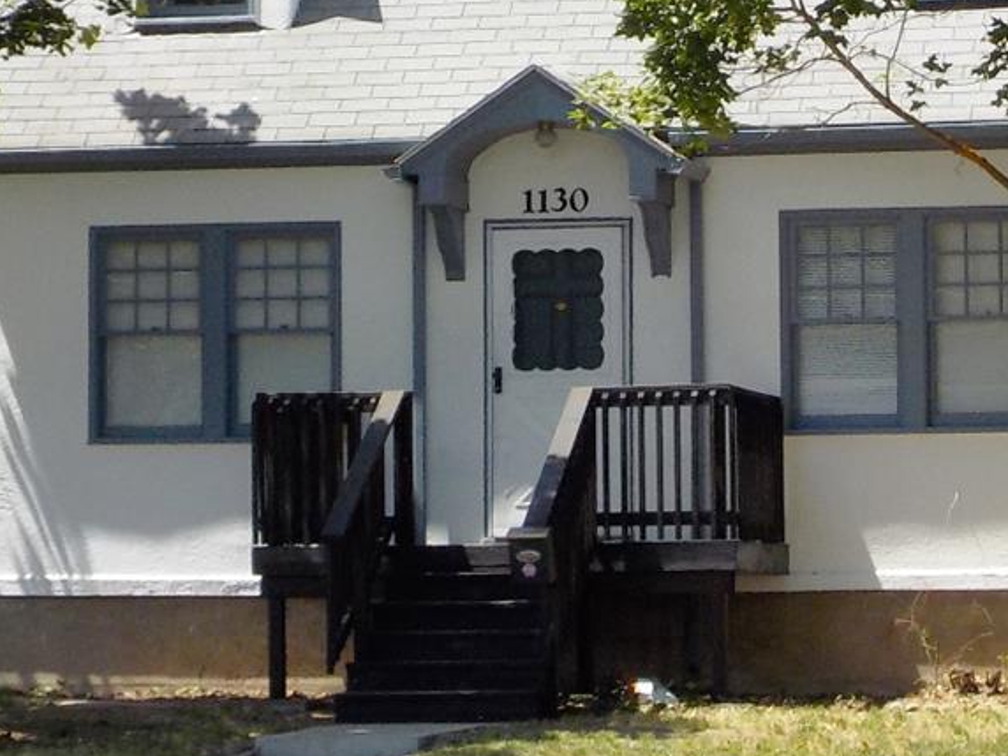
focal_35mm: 152
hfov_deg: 12.9
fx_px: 4426
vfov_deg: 9.8
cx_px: 809
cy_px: 386
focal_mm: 7.9
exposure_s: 1/640
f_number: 4.7
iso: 125
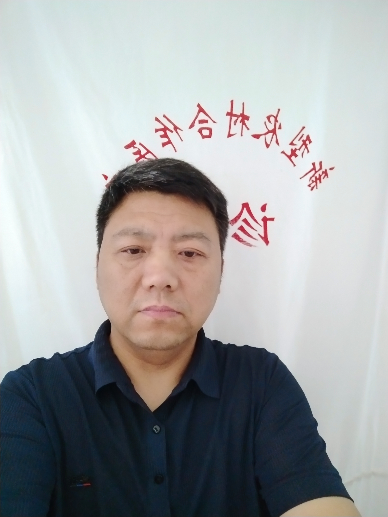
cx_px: 194
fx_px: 433
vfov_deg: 61.7
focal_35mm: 29
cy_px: 258
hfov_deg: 48.2
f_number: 2
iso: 552
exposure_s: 1/17.1
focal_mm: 3.87
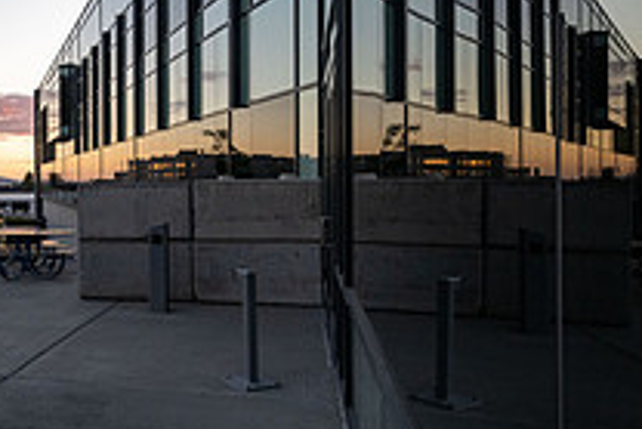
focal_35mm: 39
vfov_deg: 34.2
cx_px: 59
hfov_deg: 44.8
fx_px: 696
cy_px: 181
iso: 1000
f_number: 8
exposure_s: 1/125
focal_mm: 14
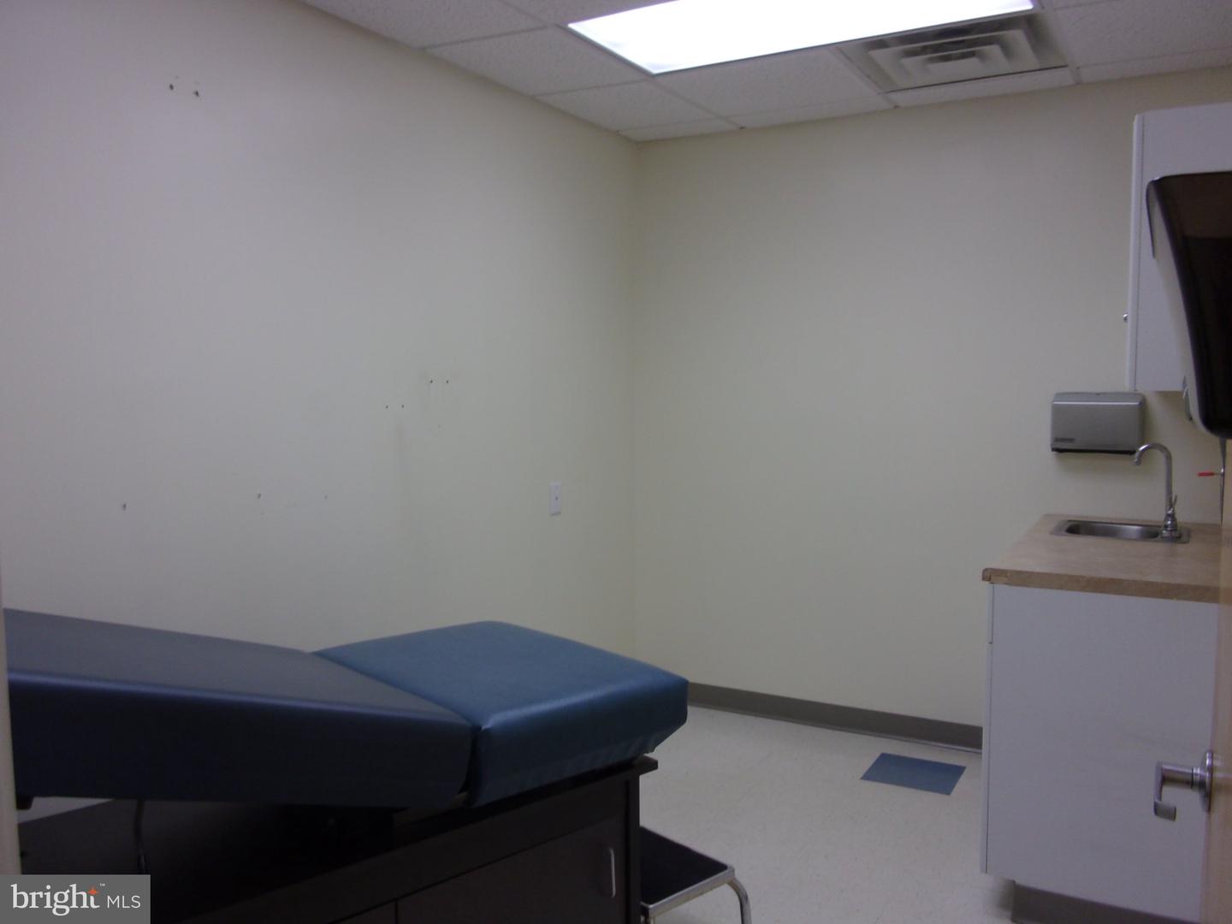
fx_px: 997
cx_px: 616
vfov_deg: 49.7
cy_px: 462
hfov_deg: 63.4
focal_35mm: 28
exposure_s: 1/42
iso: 80
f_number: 3.9
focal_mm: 5.1
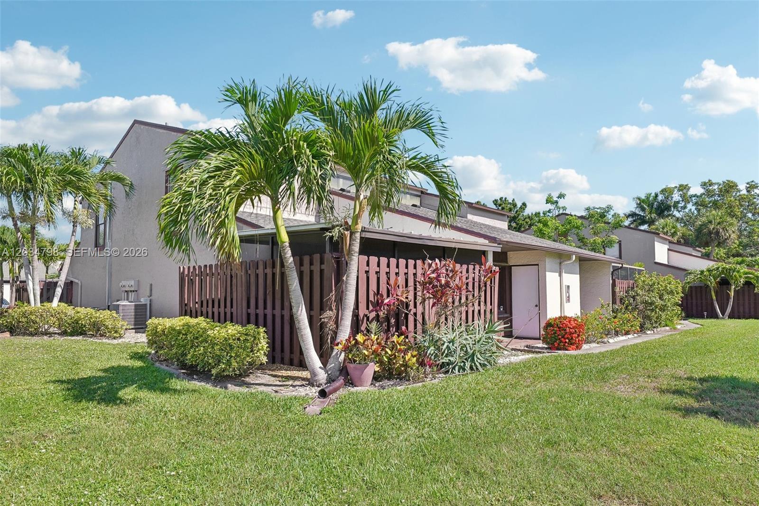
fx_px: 443
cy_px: 253
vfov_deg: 59.5
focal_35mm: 21
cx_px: 380
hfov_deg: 81.2
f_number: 8
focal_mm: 14
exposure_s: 1/80
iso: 50
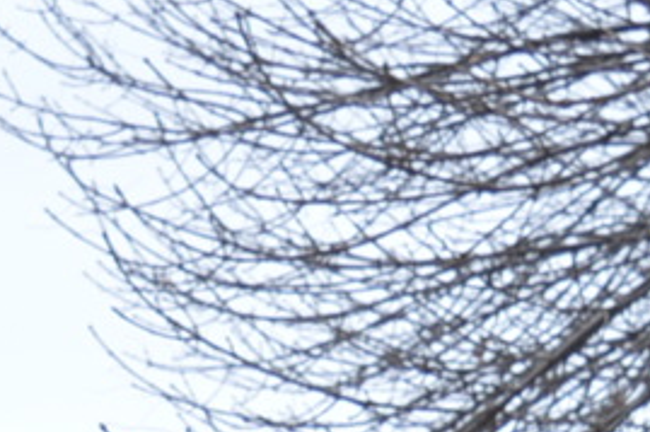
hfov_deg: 11.6
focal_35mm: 177
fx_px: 3194
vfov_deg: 7.1
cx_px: 147
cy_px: 1183
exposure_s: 1/13
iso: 100
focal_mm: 18
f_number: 3.5
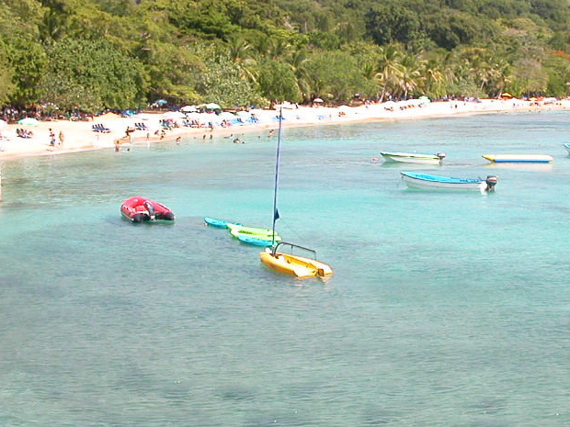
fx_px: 1169
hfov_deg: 27.0
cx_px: 438
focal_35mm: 71
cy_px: 217
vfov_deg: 20.7
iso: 100
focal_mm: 6.6
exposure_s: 1/911
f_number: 2.9
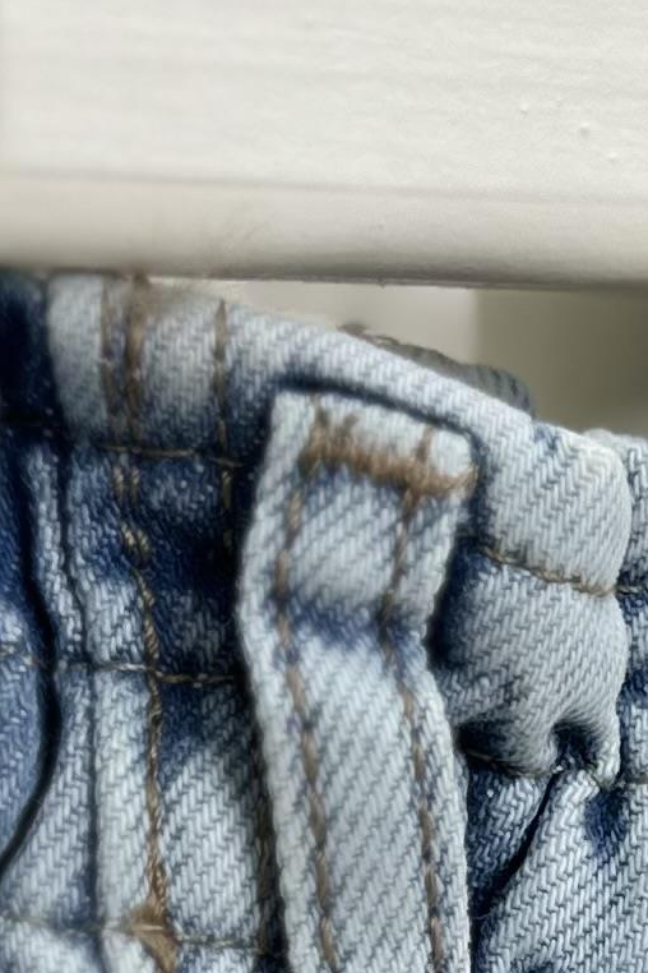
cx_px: 662
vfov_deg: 14.8
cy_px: 1285
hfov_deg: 10.3
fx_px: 3564
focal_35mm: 132
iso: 64
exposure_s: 1/100
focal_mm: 6.86
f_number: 1.78
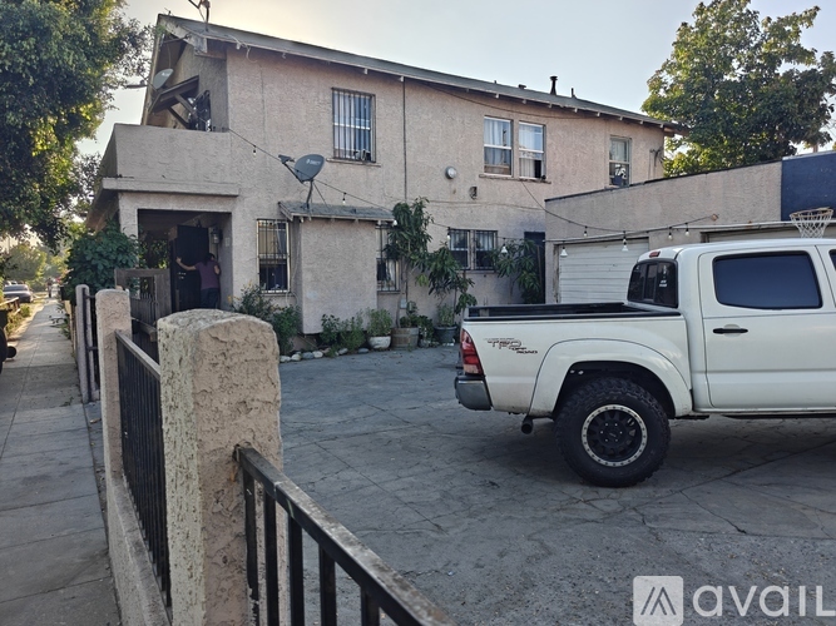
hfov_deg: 73.9
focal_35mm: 23
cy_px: 313
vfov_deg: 58.9
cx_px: 418
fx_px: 555
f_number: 1.6
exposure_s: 1/743
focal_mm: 6.06
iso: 80
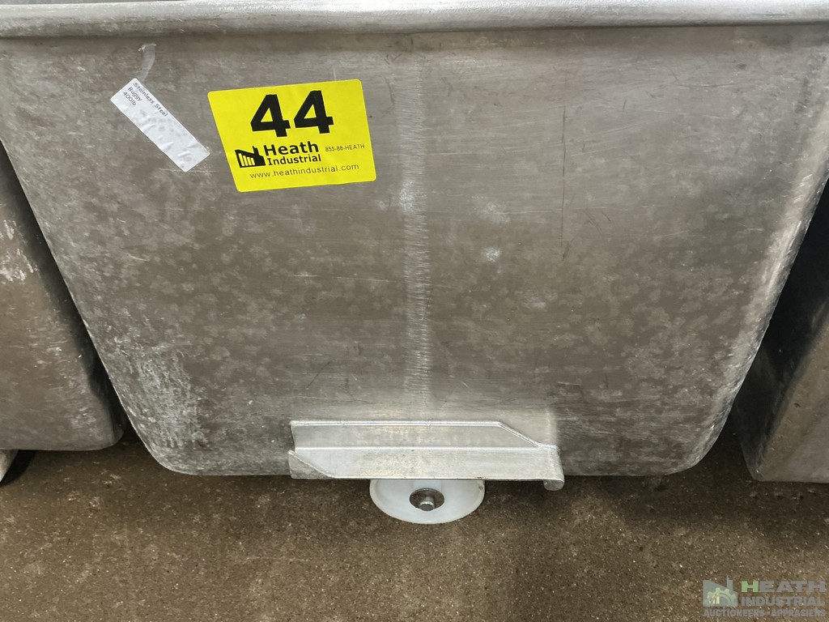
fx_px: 671
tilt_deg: -40.4
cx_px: 414
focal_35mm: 28
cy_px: 311
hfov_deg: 63.4
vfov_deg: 49.7
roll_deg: +1.8
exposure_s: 1/40
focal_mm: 3
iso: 200
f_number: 1.8
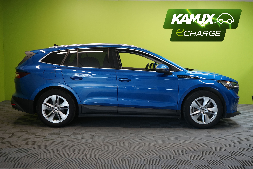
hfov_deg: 46.4
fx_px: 295
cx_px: 126
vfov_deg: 31.9
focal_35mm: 42
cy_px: 84
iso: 1000
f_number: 5.6
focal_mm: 42
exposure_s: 1/40
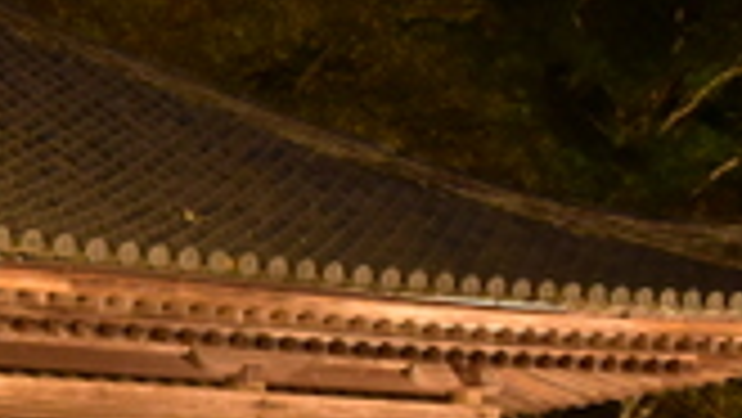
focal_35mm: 122
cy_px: 411
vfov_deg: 9.9
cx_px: -148
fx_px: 2402
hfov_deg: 16.8
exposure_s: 1/30
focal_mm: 20
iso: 2500
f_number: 4
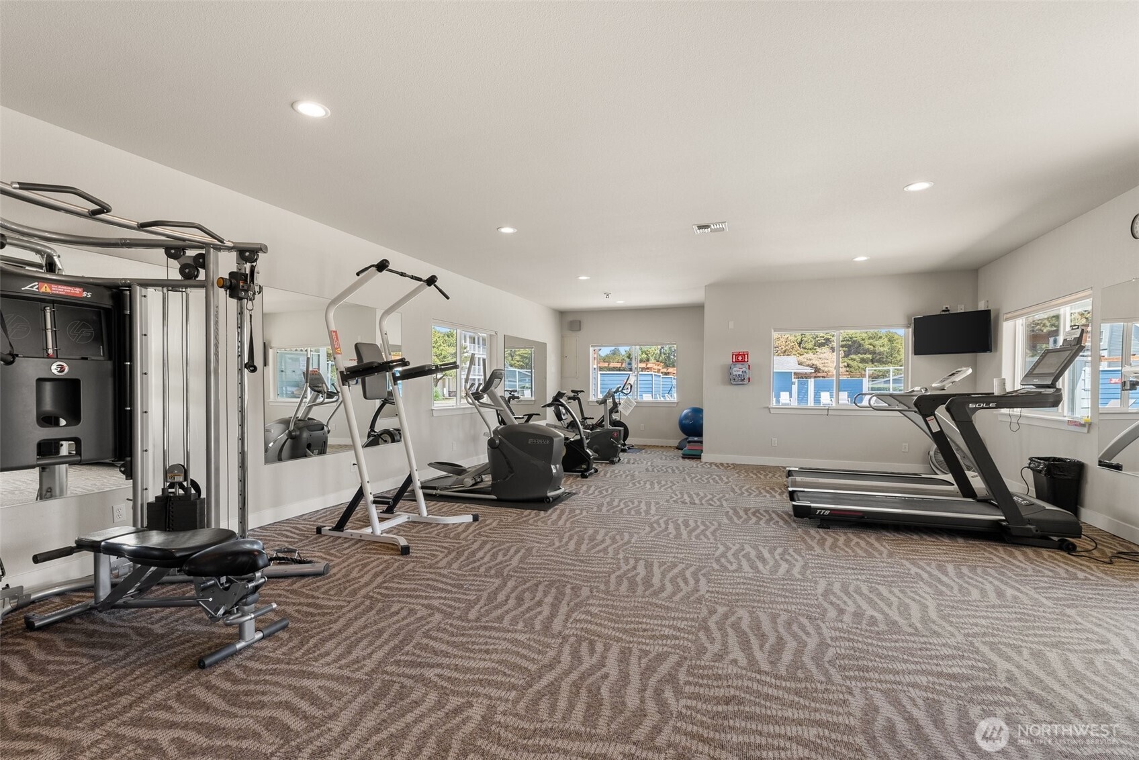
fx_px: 506
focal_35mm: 16
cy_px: 380
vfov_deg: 73.8
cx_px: 570
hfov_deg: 96.7
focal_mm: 16
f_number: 8
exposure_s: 1/8
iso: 500
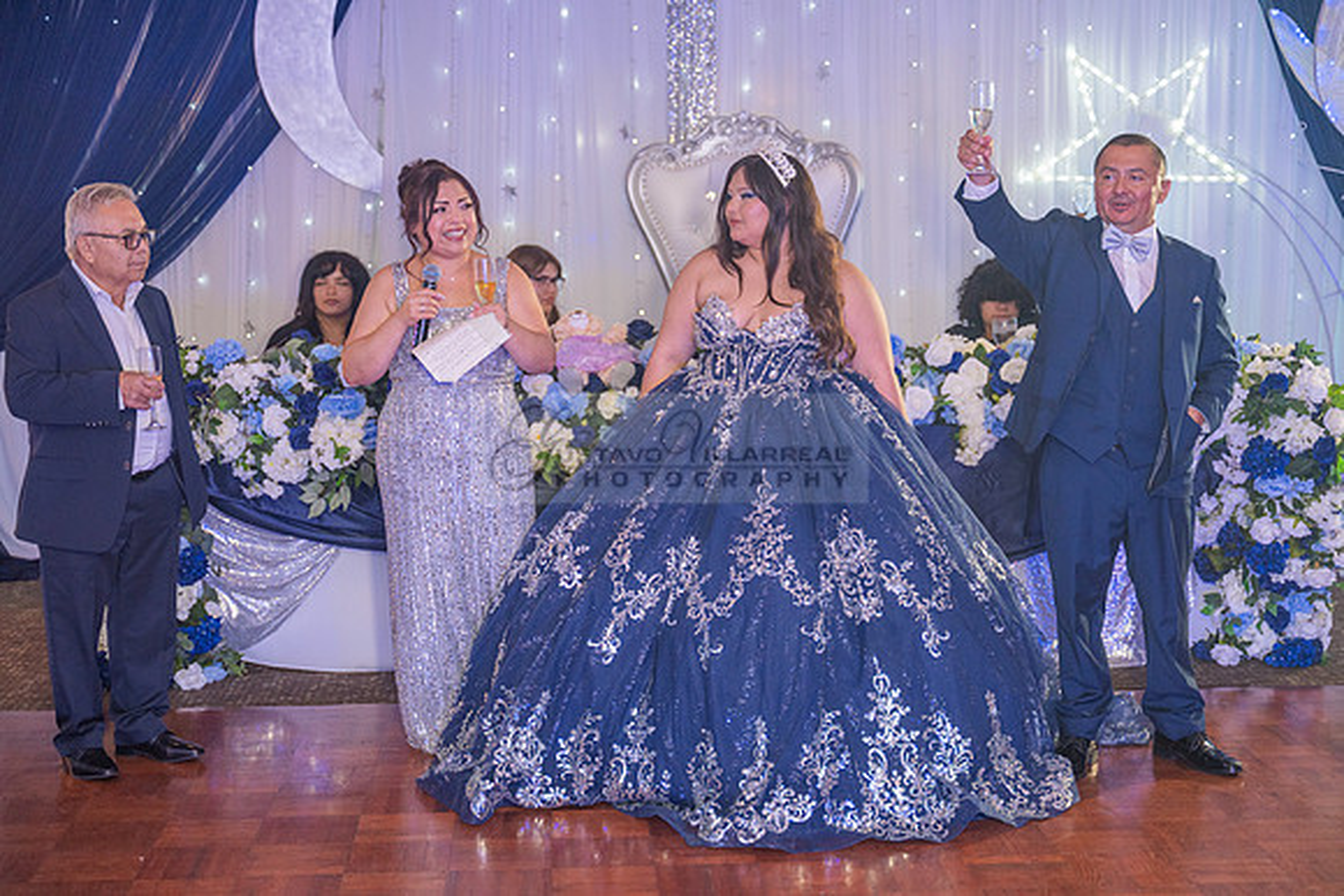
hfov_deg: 33.9
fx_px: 2203
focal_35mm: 59
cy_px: 448
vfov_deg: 23.0
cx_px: 672
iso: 1250
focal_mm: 59
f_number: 2.8
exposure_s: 1/200
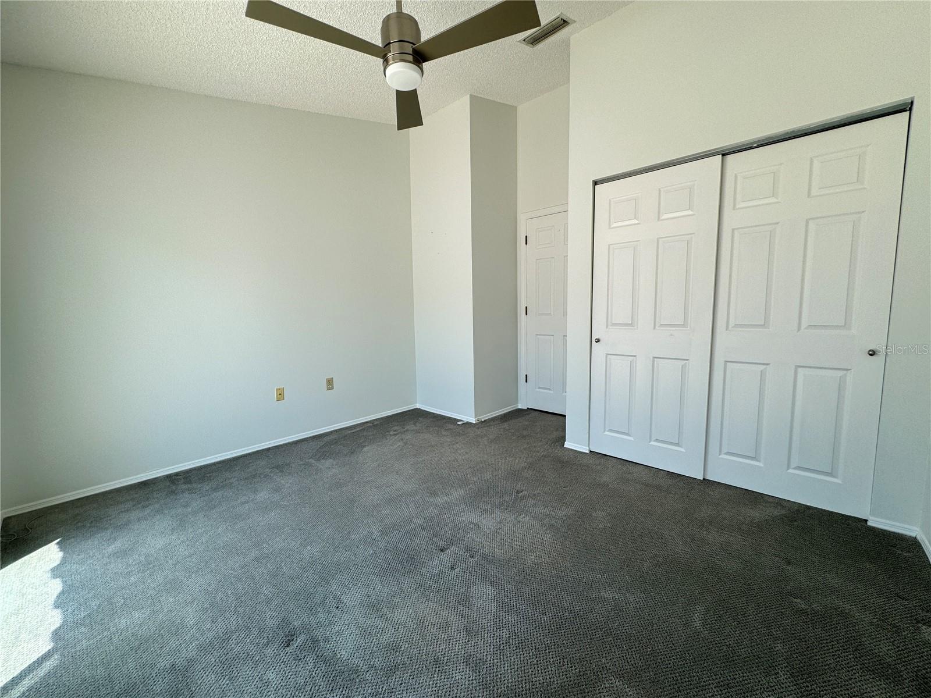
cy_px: 349
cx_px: 466
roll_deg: +1.3
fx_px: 377
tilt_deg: -6.2
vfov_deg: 85.7
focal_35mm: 14
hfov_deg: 102.1
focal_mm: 2.22
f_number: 2.2
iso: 40
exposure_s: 1/149
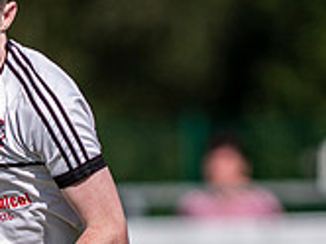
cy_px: 296
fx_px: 18159
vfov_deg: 0.8
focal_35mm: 1931
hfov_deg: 1.0
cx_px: 115
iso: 100
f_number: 2.8
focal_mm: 300
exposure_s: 1/2500
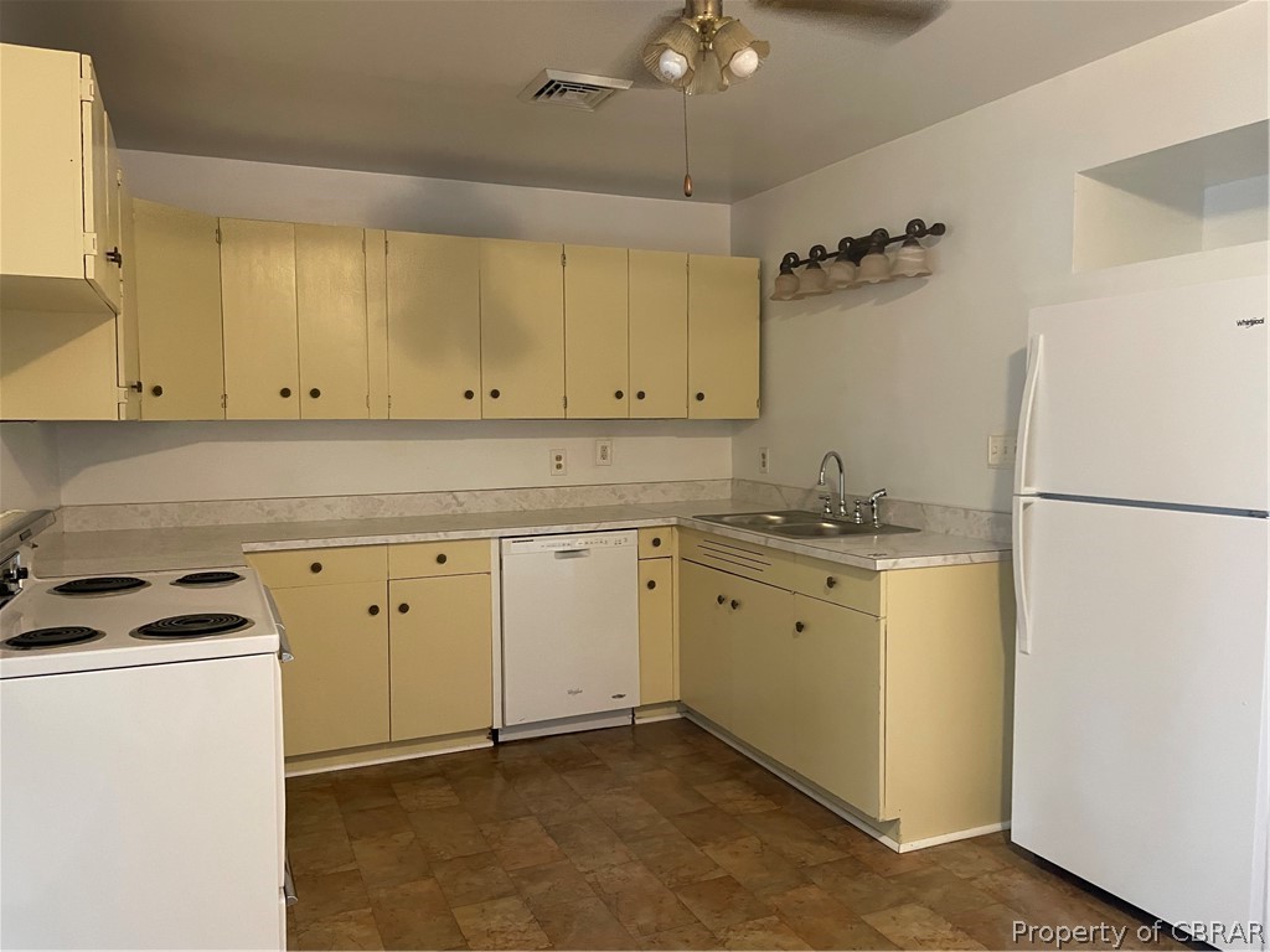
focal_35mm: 26
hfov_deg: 67.3
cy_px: 476
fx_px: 954
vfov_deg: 53.1
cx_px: 635
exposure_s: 1/60
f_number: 1.6
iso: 320
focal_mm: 4.2
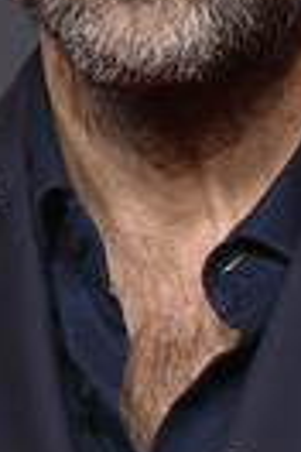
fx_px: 5305
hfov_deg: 3.3
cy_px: 27
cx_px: 192
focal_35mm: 423
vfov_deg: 4.9
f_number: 5
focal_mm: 140
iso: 1250
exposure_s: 1/320
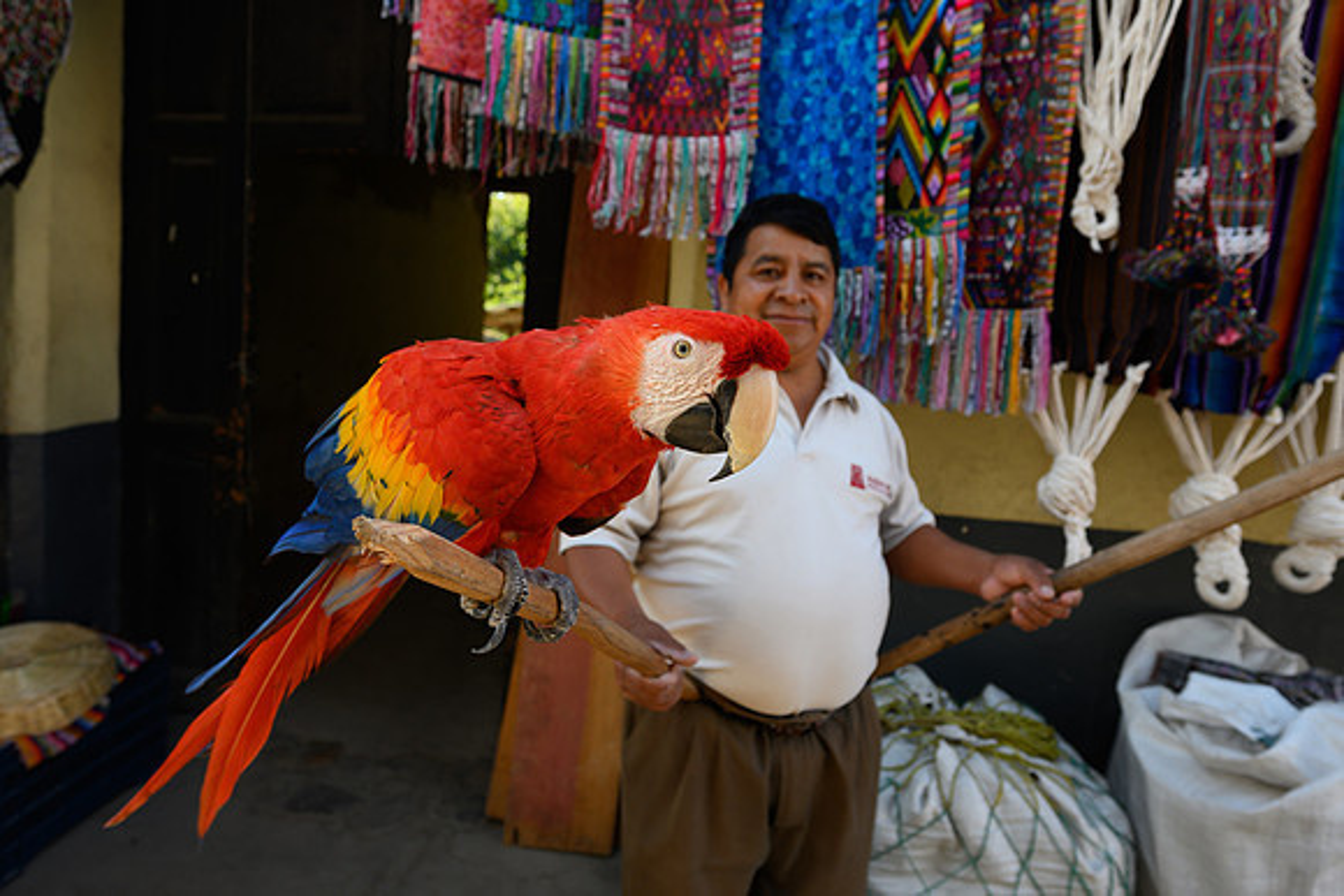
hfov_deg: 75.9
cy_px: 368
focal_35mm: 23
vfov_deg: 54.8
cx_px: 621
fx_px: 860
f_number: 4
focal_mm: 16.5
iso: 160
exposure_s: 1/160
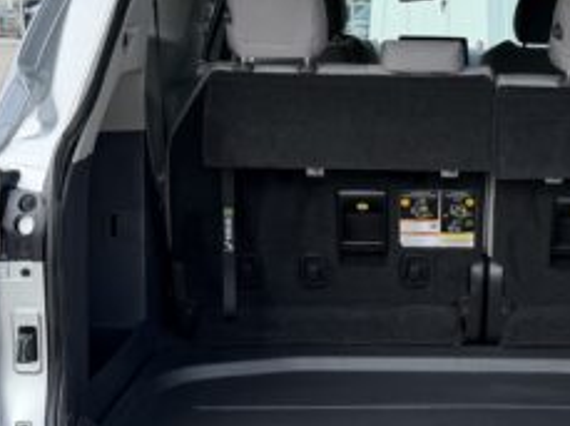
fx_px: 1036
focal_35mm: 63
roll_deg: -0.2
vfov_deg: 23.1
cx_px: 480
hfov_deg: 29.8
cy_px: 140
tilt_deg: -8.2
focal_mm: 6.76
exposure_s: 1/2053
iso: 80
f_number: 1.78
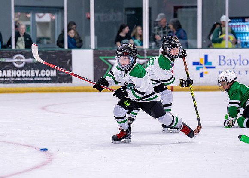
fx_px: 1379
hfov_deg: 10.3
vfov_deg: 7.4
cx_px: 113
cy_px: 91
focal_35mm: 195
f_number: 2.8
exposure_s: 1/1250
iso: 2500
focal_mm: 128
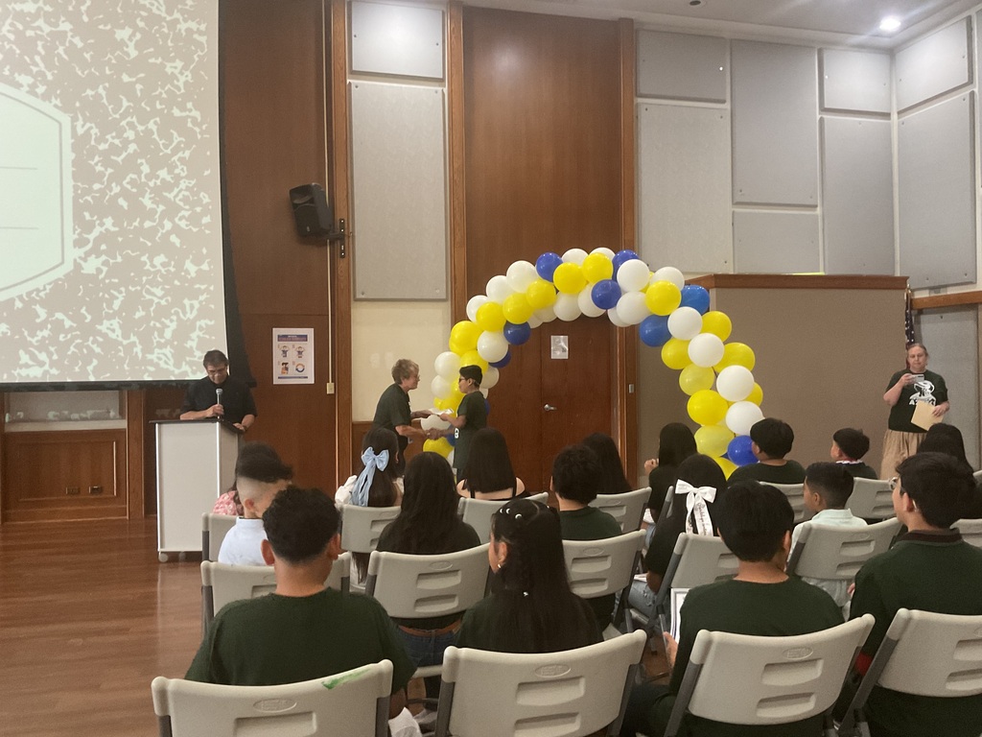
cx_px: 491
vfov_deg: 48.2
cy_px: 368
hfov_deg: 61.7
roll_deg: +1.1
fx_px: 823
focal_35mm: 29
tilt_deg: -0.5
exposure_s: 1/40
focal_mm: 3
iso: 320
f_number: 1.8
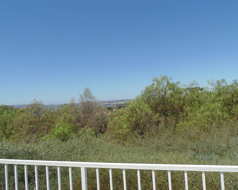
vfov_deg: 54.9
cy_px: 98
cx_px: 125
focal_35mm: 26
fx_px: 183
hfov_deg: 66.0
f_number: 9.7
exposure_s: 1/125
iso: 80
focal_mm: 4.3
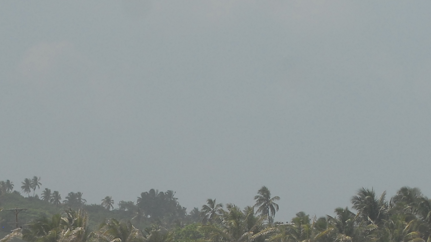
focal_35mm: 430
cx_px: 81
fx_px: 4915
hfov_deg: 5.0
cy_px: 300
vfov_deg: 2.8
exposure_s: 1/5000
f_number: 4.5
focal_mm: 110
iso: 400
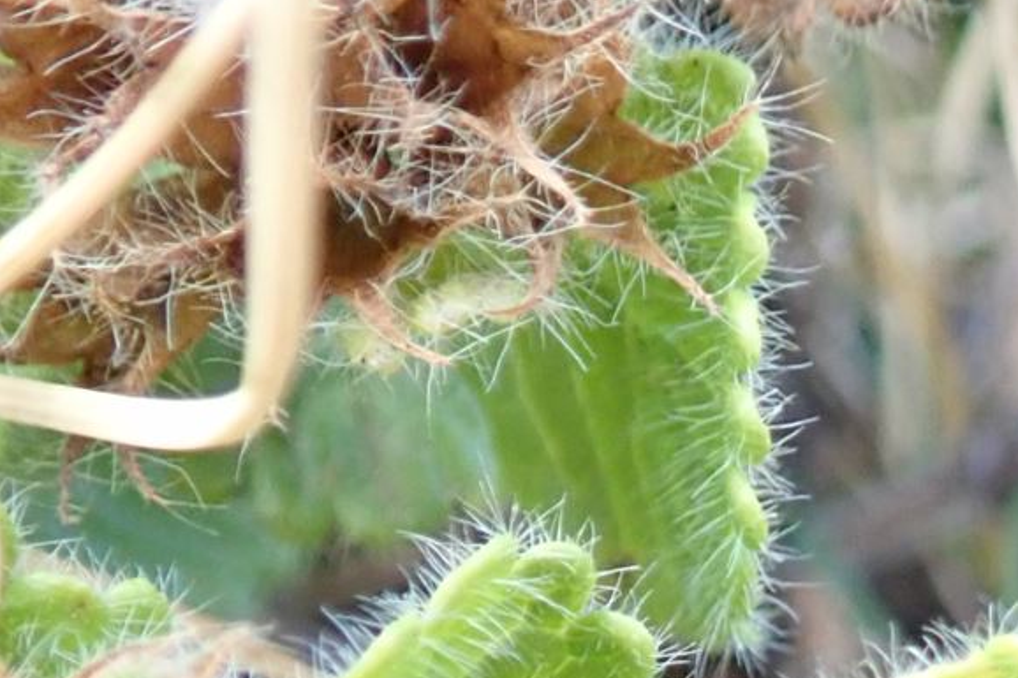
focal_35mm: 108
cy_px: 1279
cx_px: 1168
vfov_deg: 11.6
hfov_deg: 18.1
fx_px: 3053
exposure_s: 1/125
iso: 640
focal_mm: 5.5
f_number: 2.3
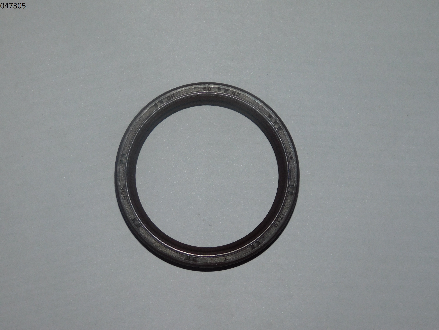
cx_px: 220
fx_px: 1256
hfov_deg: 19.8
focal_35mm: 99
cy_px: 165
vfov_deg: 14.9
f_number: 4.6
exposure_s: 1/60
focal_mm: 17.6
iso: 200
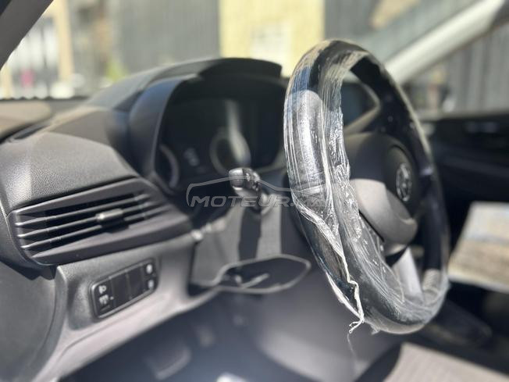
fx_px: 382
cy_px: 191
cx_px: 254
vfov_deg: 53.1
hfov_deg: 67.3
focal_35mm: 26
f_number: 1.5
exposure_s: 1/588
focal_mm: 5.7
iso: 50
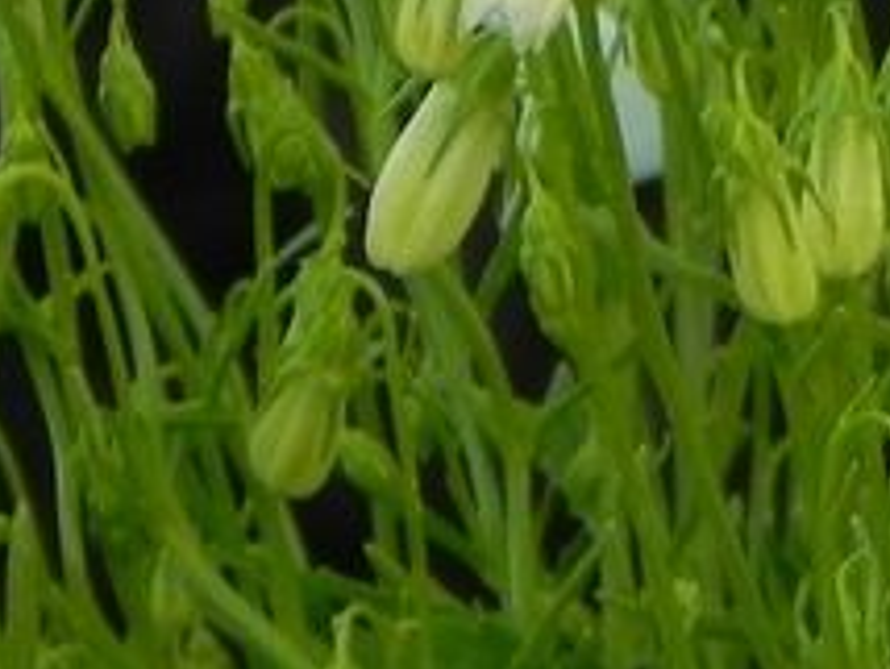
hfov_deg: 1.9
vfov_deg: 1.4
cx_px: 1133
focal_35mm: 1056
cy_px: -220
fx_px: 27181
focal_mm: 37.7
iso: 160
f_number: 5.6
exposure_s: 1/60
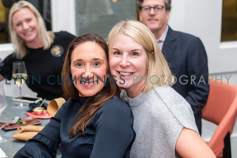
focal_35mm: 65
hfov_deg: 31.1
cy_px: 86
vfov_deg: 21.0
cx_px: 118
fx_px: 426
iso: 1250
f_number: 4
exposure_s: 1/125
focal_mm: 58
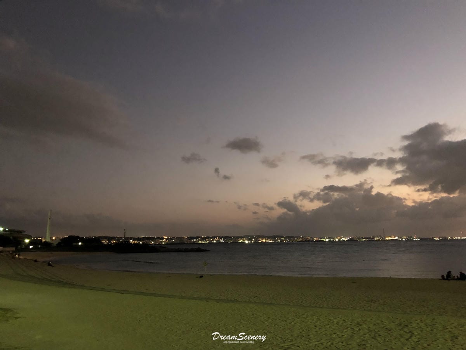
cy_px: 175
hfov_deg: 63.4
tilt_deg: +9.0
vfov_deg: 49.7
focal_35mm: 28
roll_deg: +1.5
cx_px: 233
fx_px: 377
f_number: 1.8
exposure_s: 1/4
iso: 125
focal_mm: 3.99
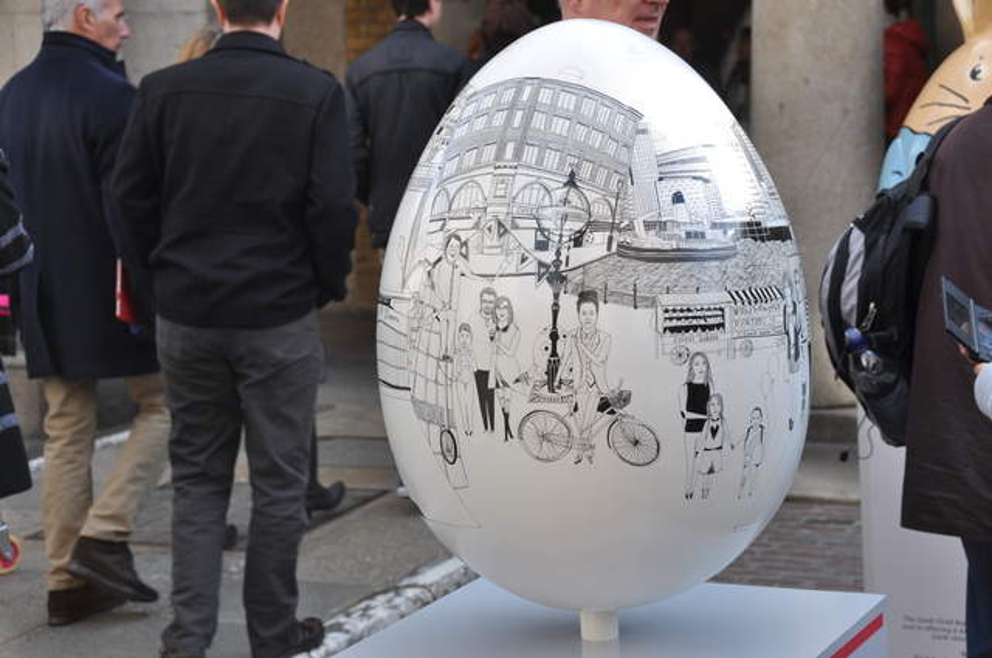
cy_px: 329
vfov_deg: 18.1
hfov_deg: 27.0
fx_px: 2064
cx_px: 496
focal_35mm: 75
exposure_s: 1/200
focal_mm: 50
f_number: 7.1
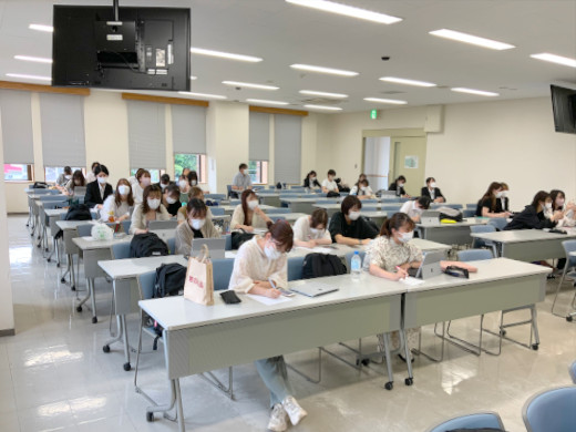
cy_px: 216
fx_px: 483
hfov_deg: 61.7
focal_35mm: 29
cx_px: 288
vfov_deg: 48.2
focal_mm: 3
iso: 40
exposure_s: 1/100
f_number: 1.8
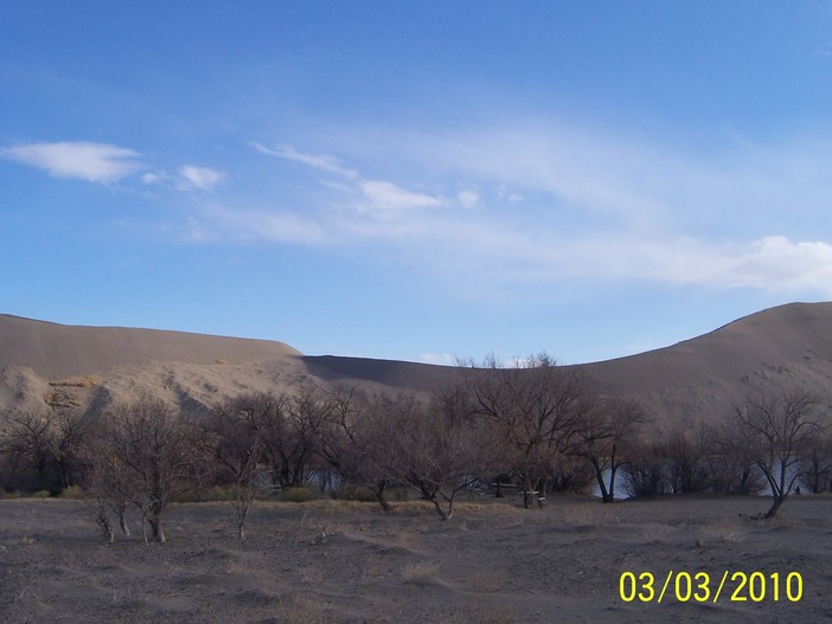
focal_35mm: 41
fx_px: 986
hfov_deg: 45.7
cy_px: 322
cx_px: 382
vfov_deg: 35.2
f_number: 4.8
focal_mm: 6
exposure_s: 1/350
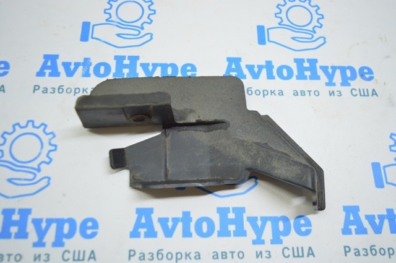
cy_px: 132
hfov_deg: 55.2
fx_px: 379
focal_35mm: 34
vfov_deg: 38.3
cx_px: 198
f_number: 3.8
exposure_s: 1/50
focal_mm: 23
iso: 400
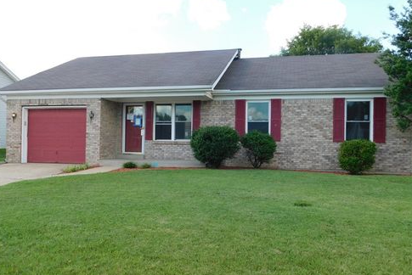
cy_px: 139
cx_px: 207
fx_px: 344
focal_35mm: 30
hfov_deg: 61.9
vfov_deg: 43.7
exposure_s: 1/400
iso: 125
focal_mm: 4.9
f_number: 3.2
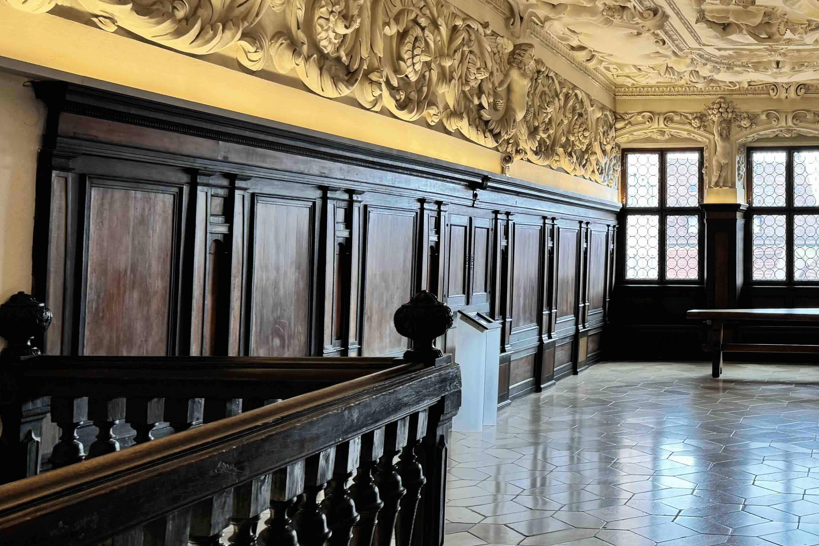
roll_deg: -0.5
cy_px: 208
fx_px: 1001
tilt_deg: +2.8
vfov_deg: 30.4
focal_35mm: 44
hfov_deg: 41.5
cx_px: 713
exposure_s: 1/45
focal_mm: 6.76
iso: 160
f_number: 1.78
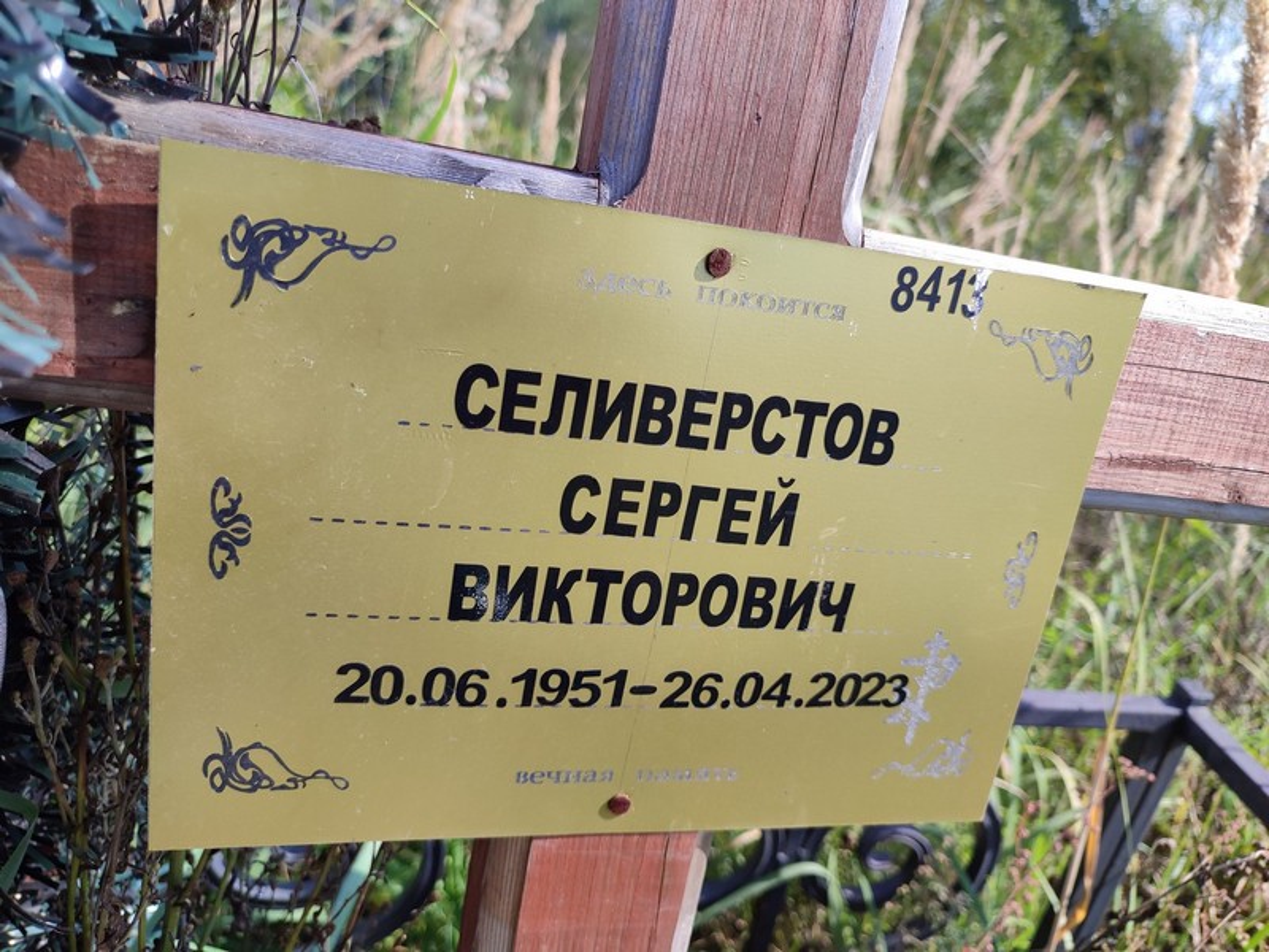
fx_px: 916
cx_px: 634
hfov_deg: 69.4
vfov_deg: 54.9
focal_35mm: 25
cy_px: 476
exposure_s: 1/238
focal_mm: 6.04
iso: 50
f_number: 1.9
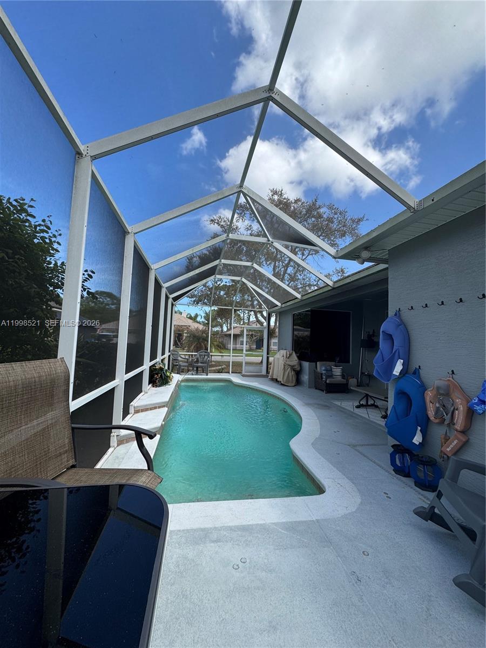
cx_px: 243
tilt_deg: +3.3
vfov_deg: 102.1
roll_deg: -2.4
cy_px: 324
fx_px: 262
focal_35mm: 14
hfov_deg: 85.7
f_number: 2.2
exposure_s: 1/412
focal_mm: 2.22
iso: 40
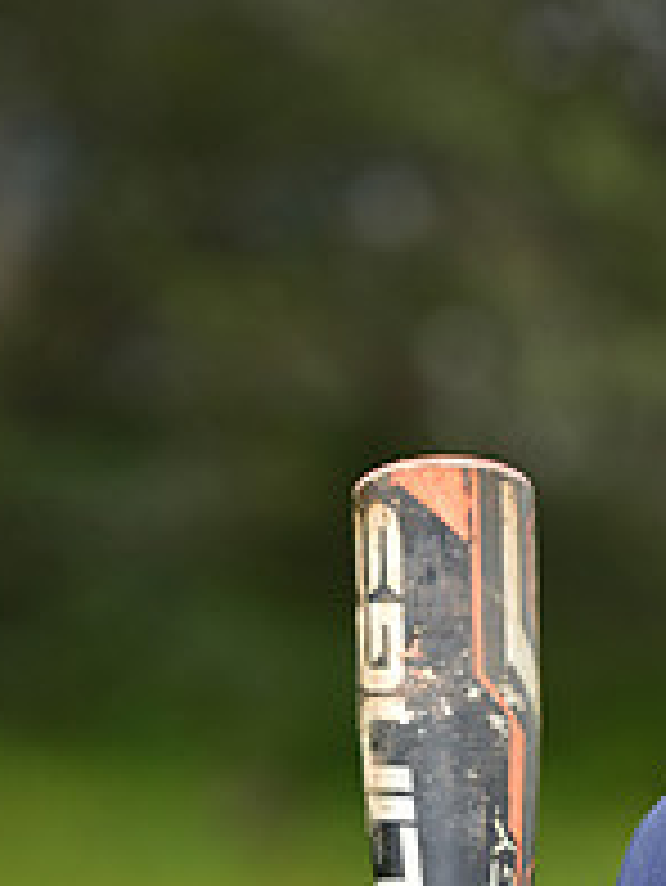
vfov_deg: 3.8
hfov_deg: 2.8
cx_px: 731
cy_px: 1268
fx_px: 13402
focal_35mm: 523
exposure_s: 1/250
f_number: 6.3
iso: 400
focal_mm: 185
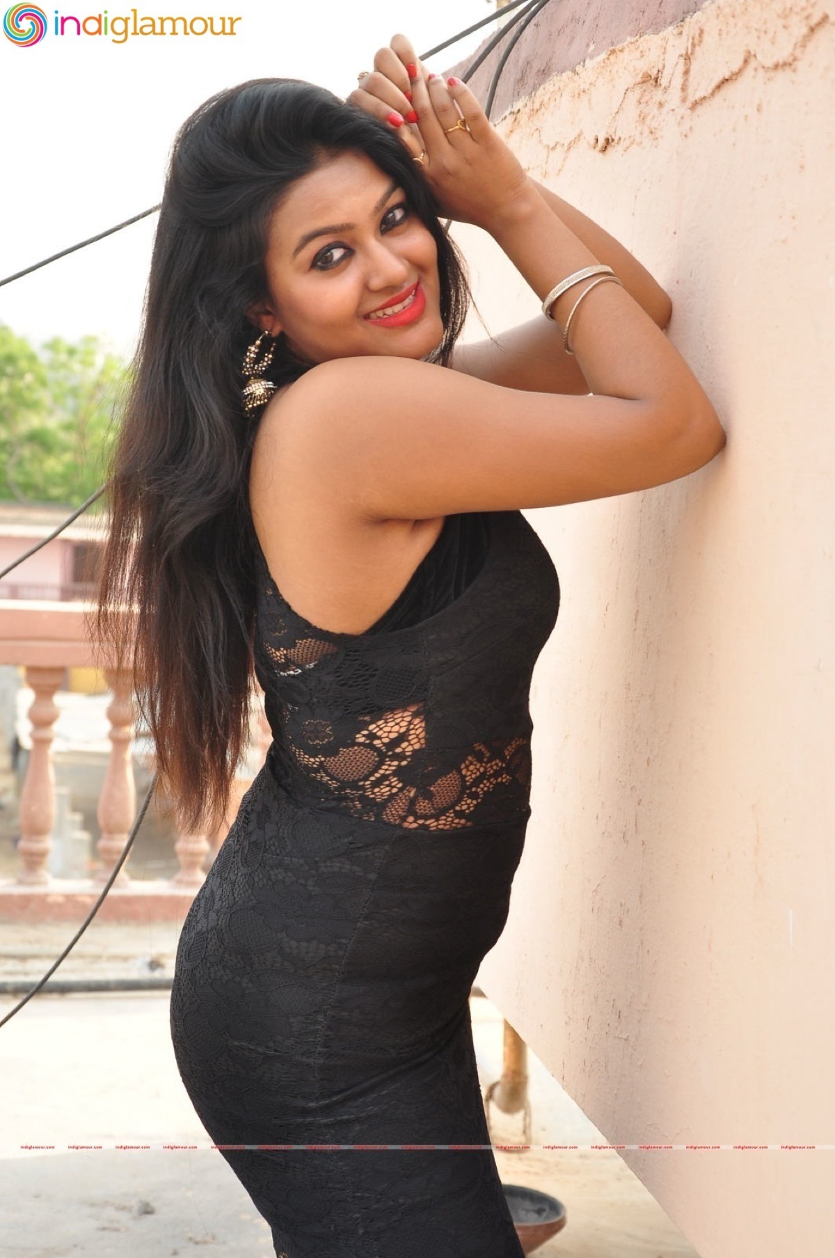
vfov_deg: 28.1
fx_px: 2513
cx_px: 418
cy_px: 629
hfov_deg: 18.9
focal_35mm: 72
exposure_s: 1/125
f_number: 6.3
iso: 400
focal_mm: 48
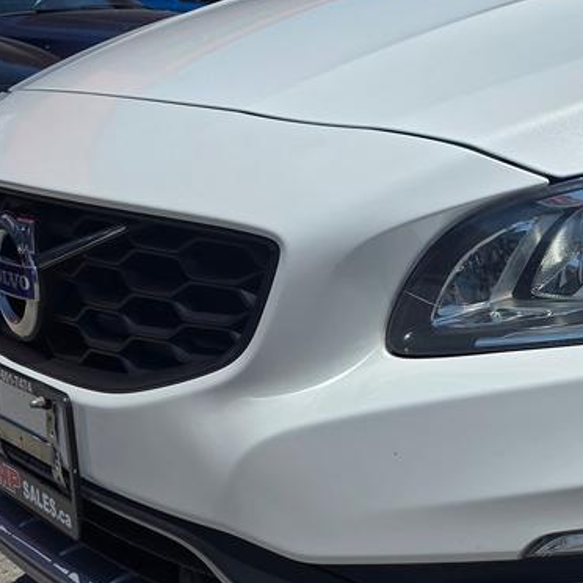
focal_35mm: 70
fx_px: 1334
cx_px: 818
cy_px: 335
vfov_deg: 24.6
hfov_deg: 21.5
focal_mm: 6.3
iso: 64
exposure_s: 1/7944
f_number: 1.7
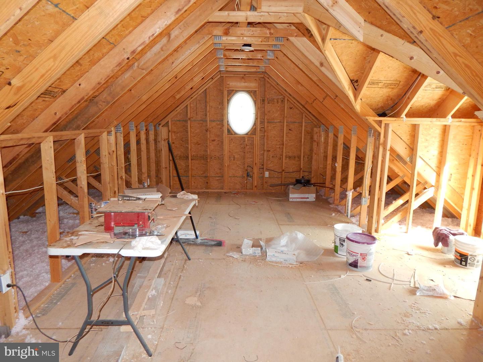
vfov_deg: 61.1
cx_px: 242
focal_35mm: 22
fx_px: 307
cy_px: 181
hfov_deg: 76.4
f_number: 3
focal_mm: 4
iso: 200
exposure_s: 1/30
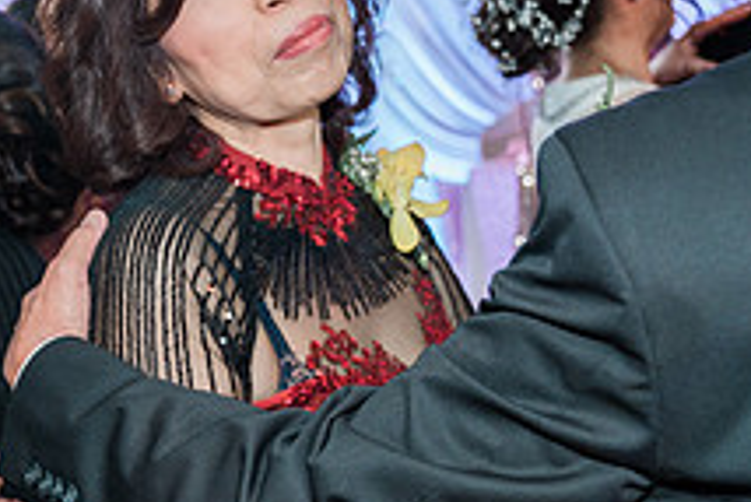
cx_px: 361
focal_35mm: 65
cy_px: 251
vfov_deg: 21.0
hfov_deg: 30.9
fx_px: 1357
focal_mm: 24
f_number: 2.8
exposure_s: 1/160
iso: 800
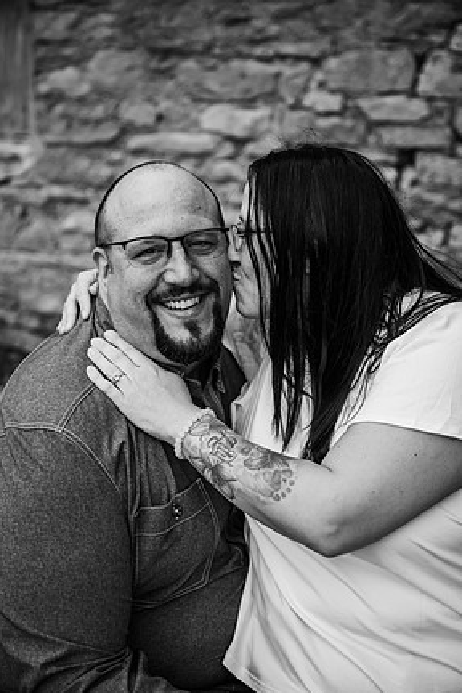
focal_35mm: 49
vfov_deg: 40.3
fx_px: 943
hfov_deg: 27.5
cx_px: 236
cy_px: 345
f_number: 3.2
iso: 200
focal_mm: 47
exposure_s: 1/400
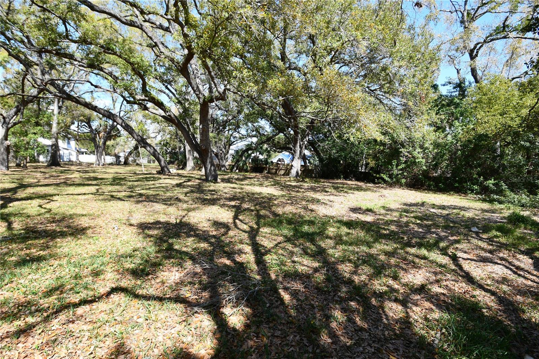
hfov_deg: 96.7
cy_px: 180
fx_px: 239
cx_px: 270
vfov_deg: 73.7
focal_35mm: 16
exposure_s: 1/250
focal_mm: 11
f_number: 6.3
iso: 200
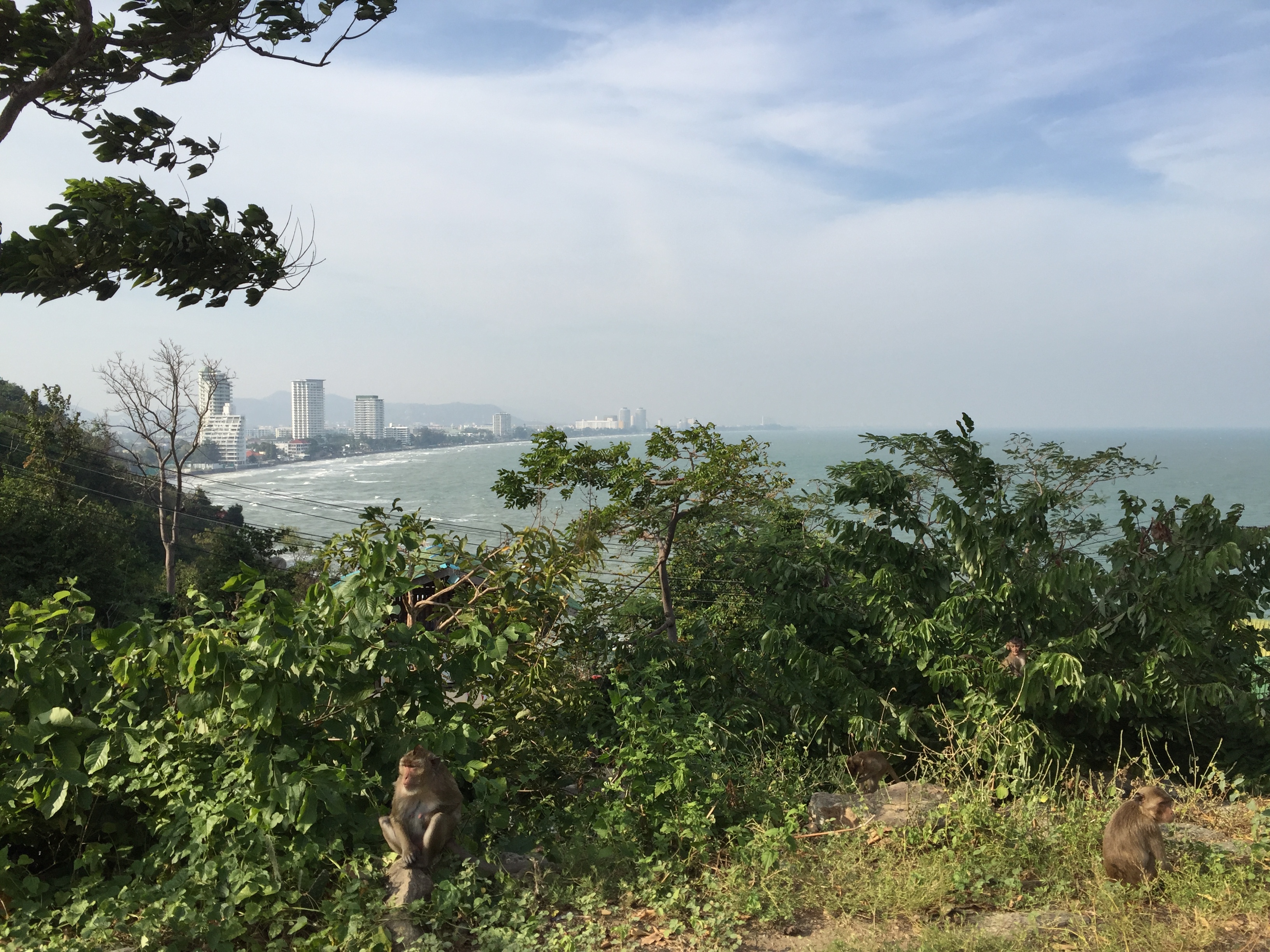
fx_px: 1064
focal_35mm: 29
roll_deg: -0.3
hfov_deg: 61.7
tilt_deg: -2.2
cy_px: 476
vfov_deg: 48.2
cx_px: 635
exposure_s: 1/1799
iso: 32
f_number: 2.2
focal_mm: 4.15
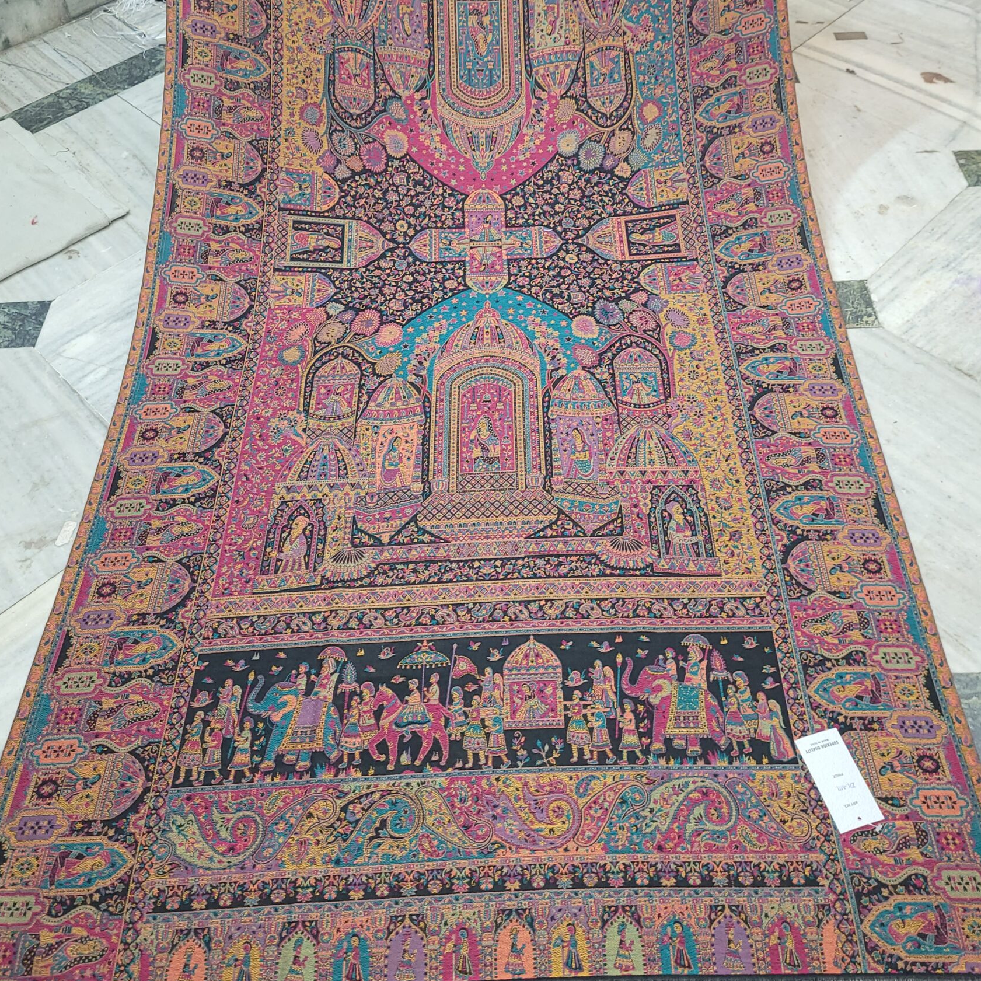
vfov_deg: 46.3
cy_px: 306
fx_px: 1122
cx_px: 491
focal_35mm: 35
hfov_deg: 47.2
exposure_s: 1/11
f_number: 1.8
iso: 125
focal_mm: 5.4
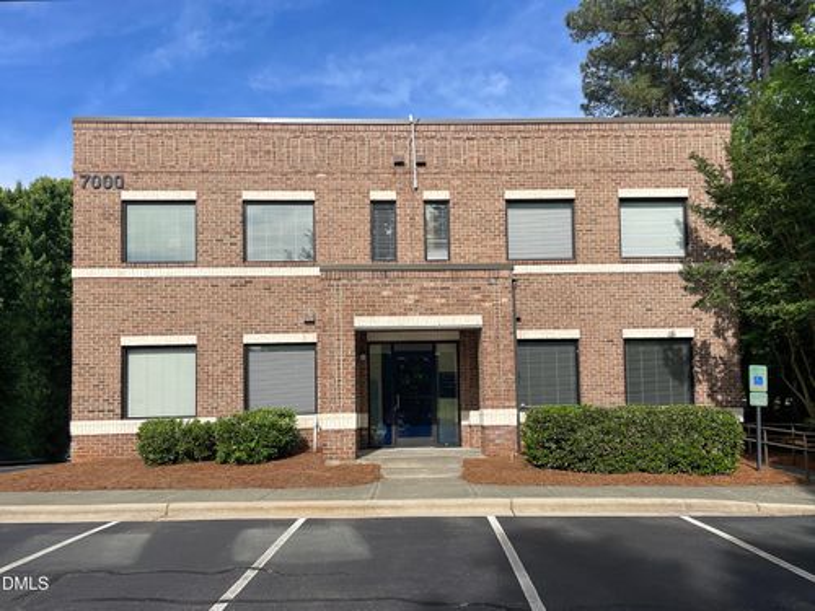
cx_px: 408
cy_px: 306
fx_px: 612
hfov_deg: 67.3
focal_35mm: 26
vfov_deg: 53.1
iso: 32
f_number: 1.6
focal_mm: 4.2
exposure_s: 1/3205
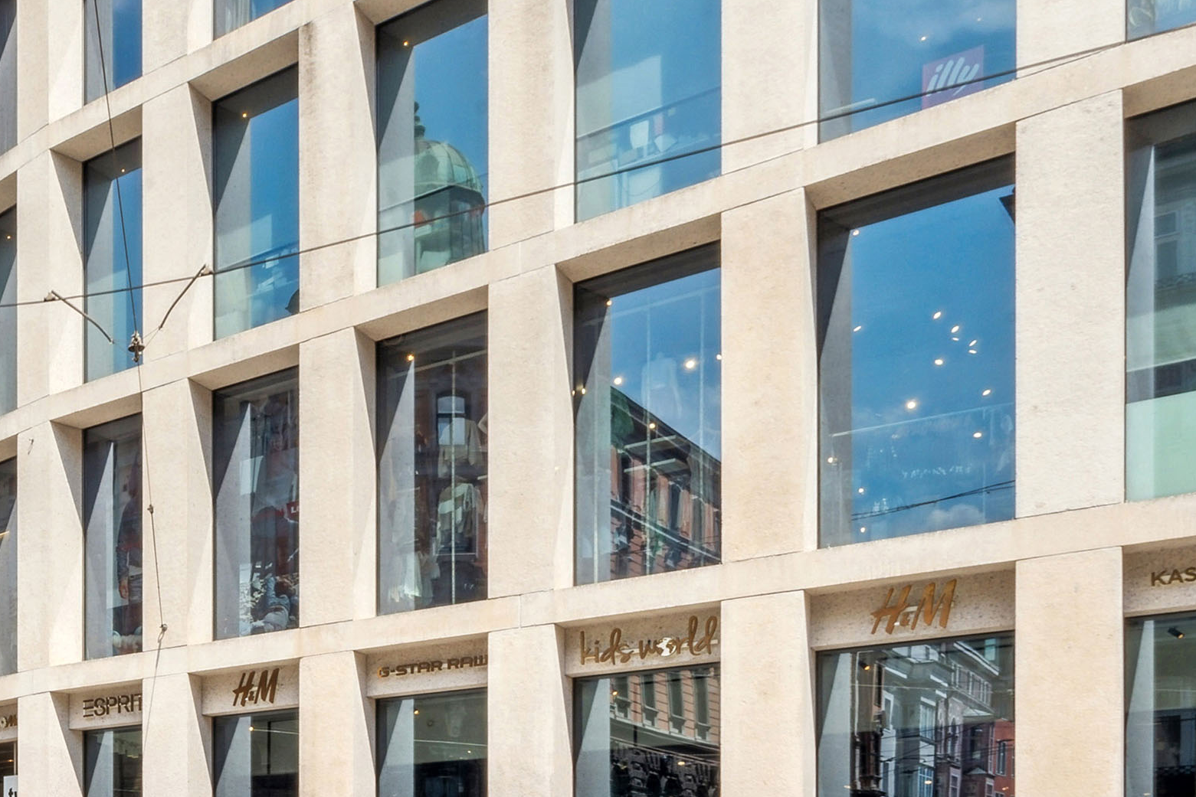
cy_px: 227
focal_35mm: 41
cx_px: -199
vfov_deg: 32.2
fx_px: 1362
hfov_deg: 37.4
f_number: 22
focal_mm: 16
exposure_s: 1/60
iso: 100
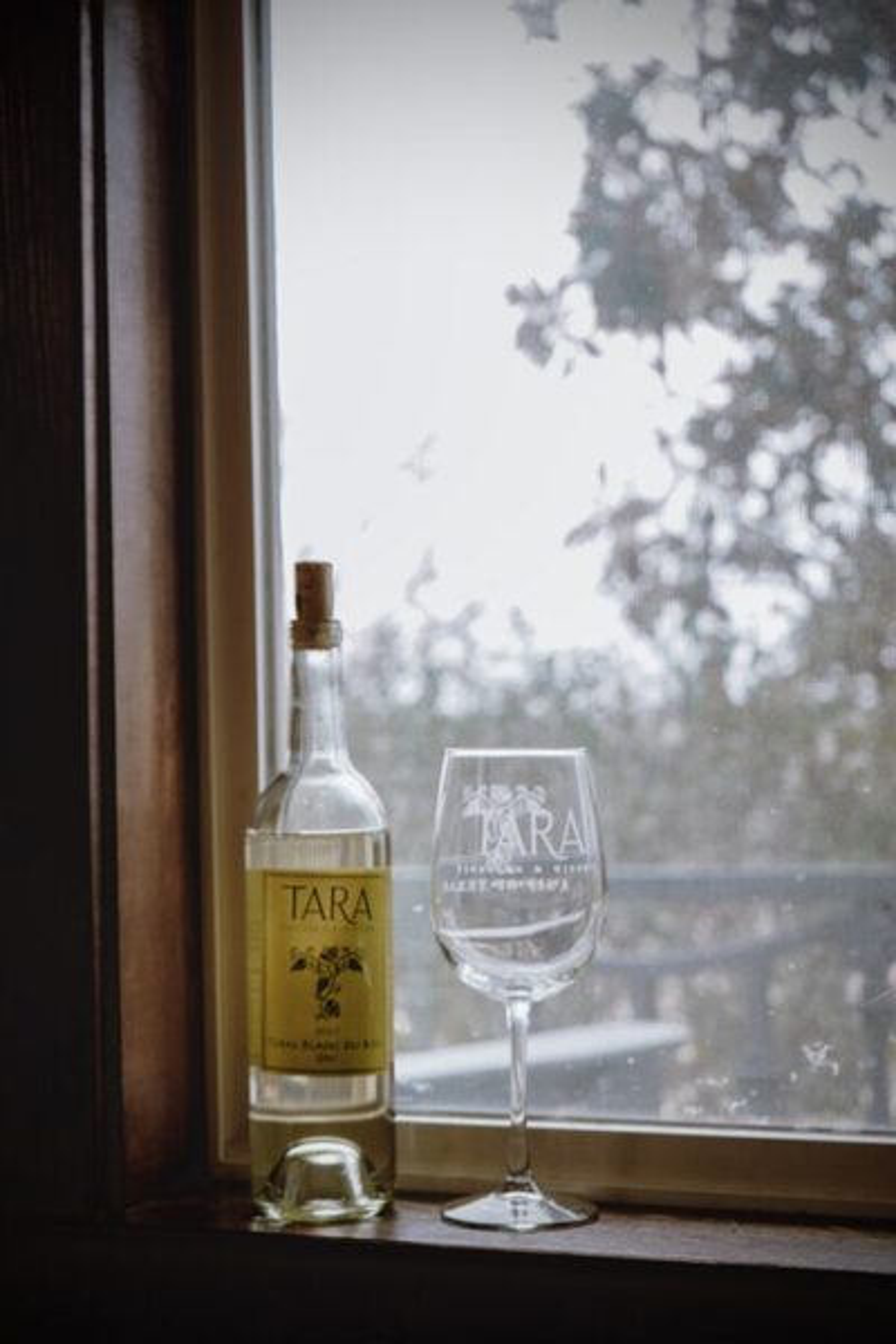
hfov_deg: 23.4
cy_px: 672
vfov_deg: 34.5
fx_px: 2165
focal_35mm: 58
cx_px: 448
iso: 1250
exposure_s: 1/250
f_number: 5
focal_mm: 58
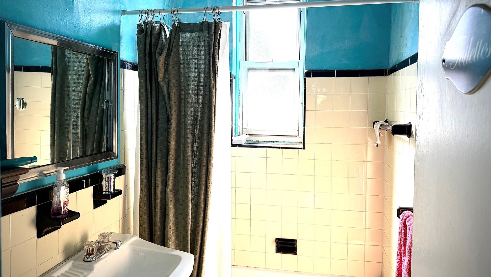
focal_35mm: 27
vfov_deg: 42.9
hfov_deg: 69.8
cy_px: 126
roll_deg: -0.3
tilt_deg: -1.1
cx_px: 253
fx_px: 352
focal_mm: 6.76
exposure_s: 1/177
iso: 100
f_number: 1.78
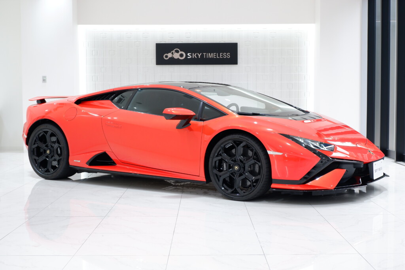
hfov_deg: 39.6
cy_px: 135
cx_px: 202
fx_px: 563
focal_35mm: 50
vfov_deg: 27.0
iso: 320
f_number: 4.9
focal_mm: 33.3
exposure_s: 1/70
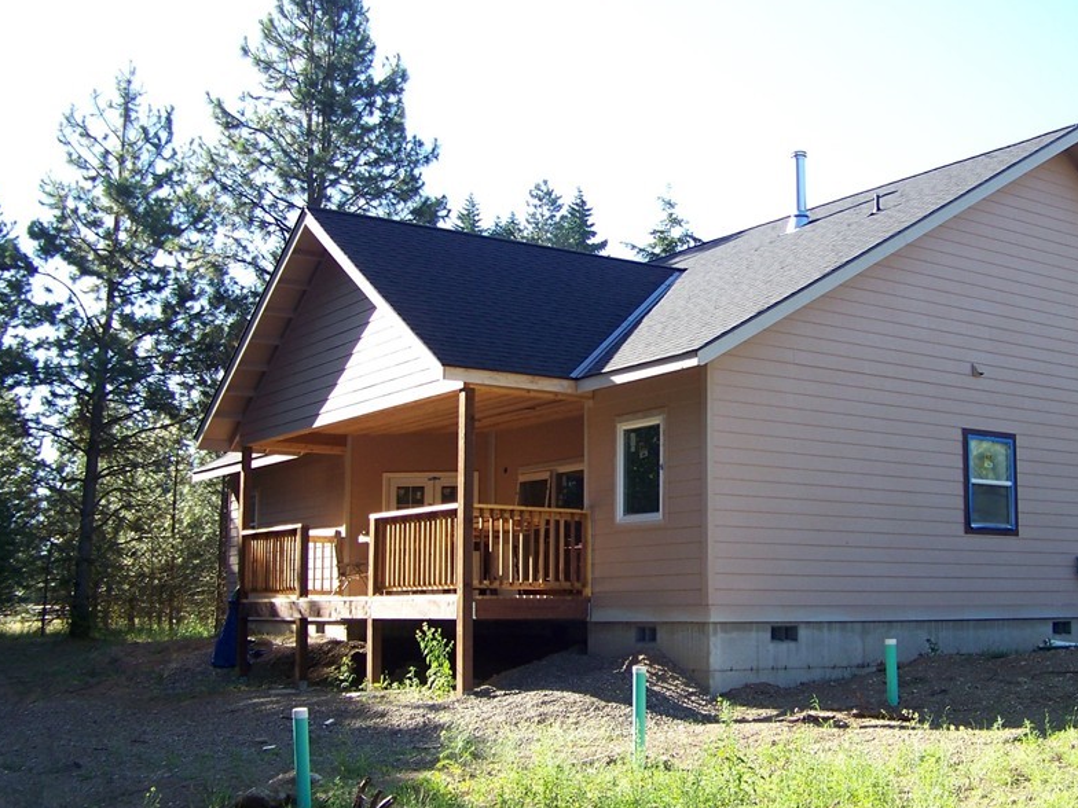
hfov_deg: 40.2
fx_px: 1464
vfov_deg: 30.9
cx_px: 666
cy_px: 401
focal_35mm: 47
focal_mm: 5.85
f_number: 2.8
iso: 64
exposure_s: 1/160
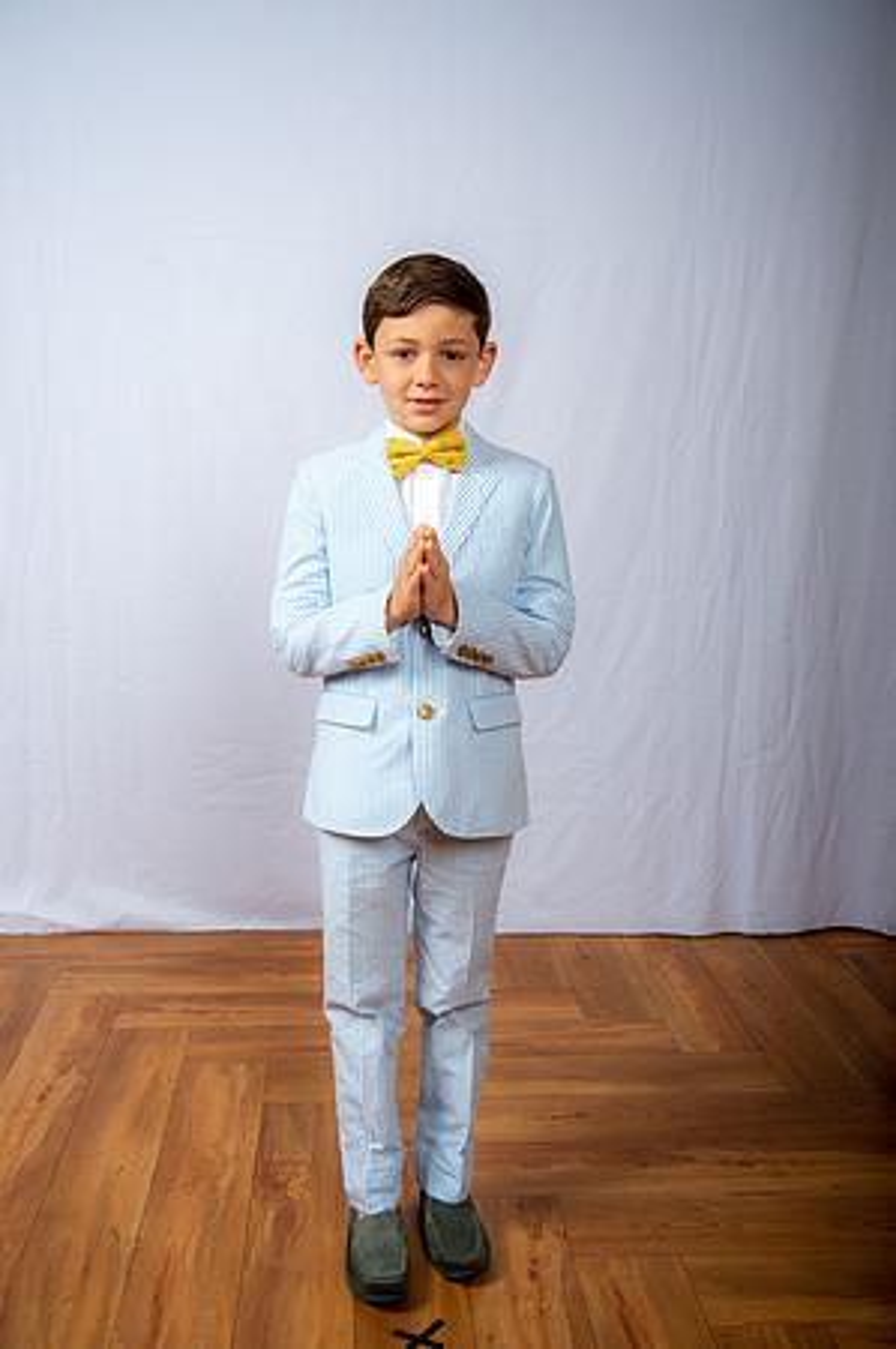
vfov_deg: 50.7
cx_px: 448
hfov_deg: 35.0
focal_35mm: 38
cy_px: 674
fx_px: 1422
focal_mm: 38
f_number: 6.3
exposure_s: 1/200
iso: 250
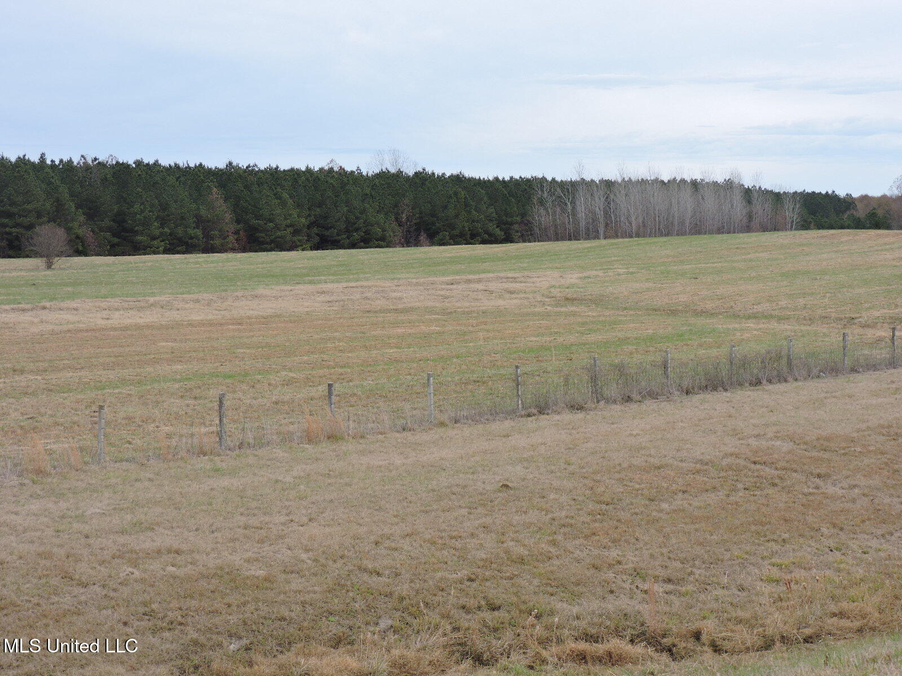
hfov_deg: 26.0
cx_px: 451
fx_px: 1954
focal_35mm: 75
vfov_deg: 19.6
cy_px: 338
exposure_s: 1/320
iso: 100
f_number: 3.9
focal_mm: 13.4
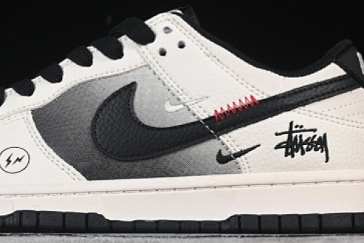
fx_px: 1668
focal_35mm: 165
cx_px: 113
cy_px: 69
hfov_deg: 12.4
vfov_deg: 8.3
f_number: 8
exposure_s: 1/80
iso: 160
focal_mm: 50
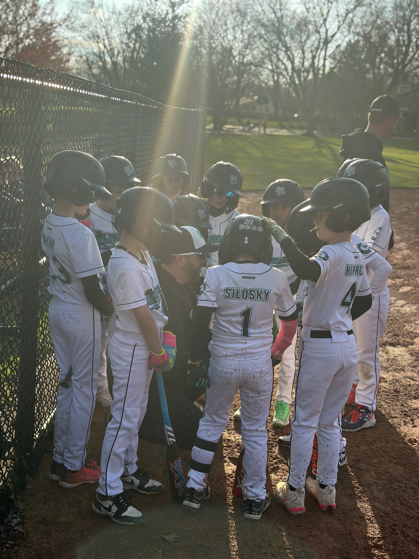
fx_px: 775
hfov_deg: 30.3
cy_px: 280
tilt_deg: -11.9
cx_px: 210
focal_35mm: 48
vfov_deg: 39.7
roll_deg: -3.5
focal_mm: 6.86
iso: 80
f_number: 1.78
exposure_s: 1/3876
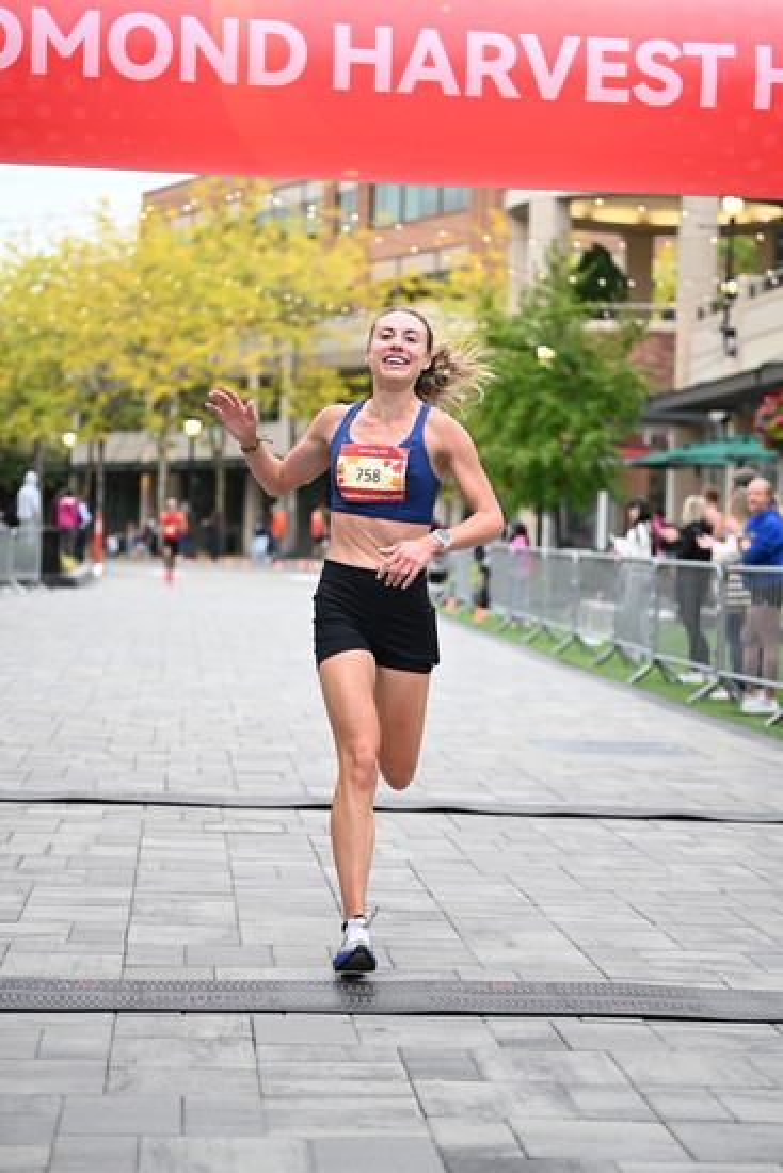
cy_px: 586
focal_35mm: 73
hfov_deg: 18.7
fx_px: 2380
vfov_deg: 27.7
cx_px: 392
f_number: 2.8
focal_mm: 73
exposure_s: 1/1000
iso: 1600
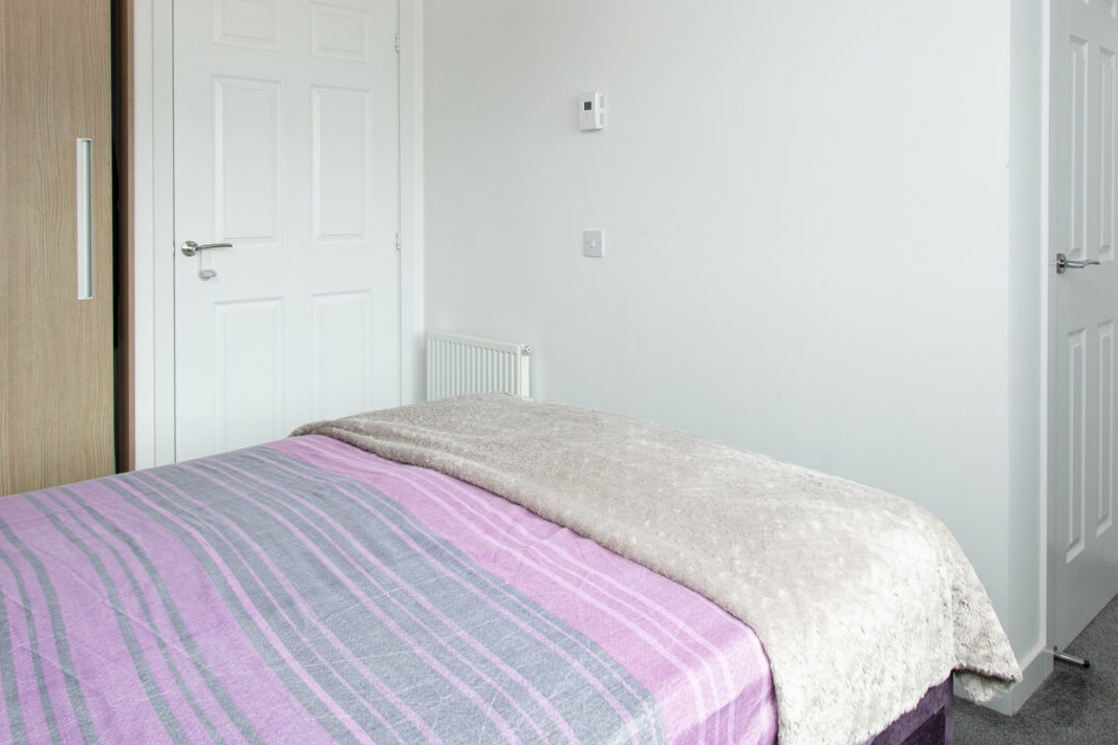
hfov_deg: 66.9
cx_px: 660
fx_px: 839
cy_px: 197
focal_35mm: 27
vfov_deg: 46.4
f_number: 8
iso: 320
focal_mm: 10
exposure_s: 1/1.67
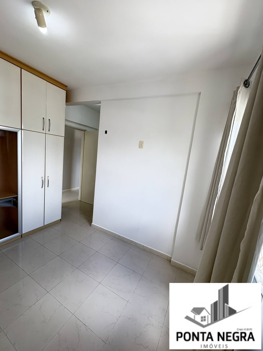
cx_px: 132
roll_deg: -6.5
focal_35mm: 14
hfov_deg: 85.7
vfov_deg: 102.1
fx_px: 142
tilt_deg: -6.2
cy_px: 176
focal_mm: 2.22
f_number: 2.2
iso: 125
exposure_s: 1/120
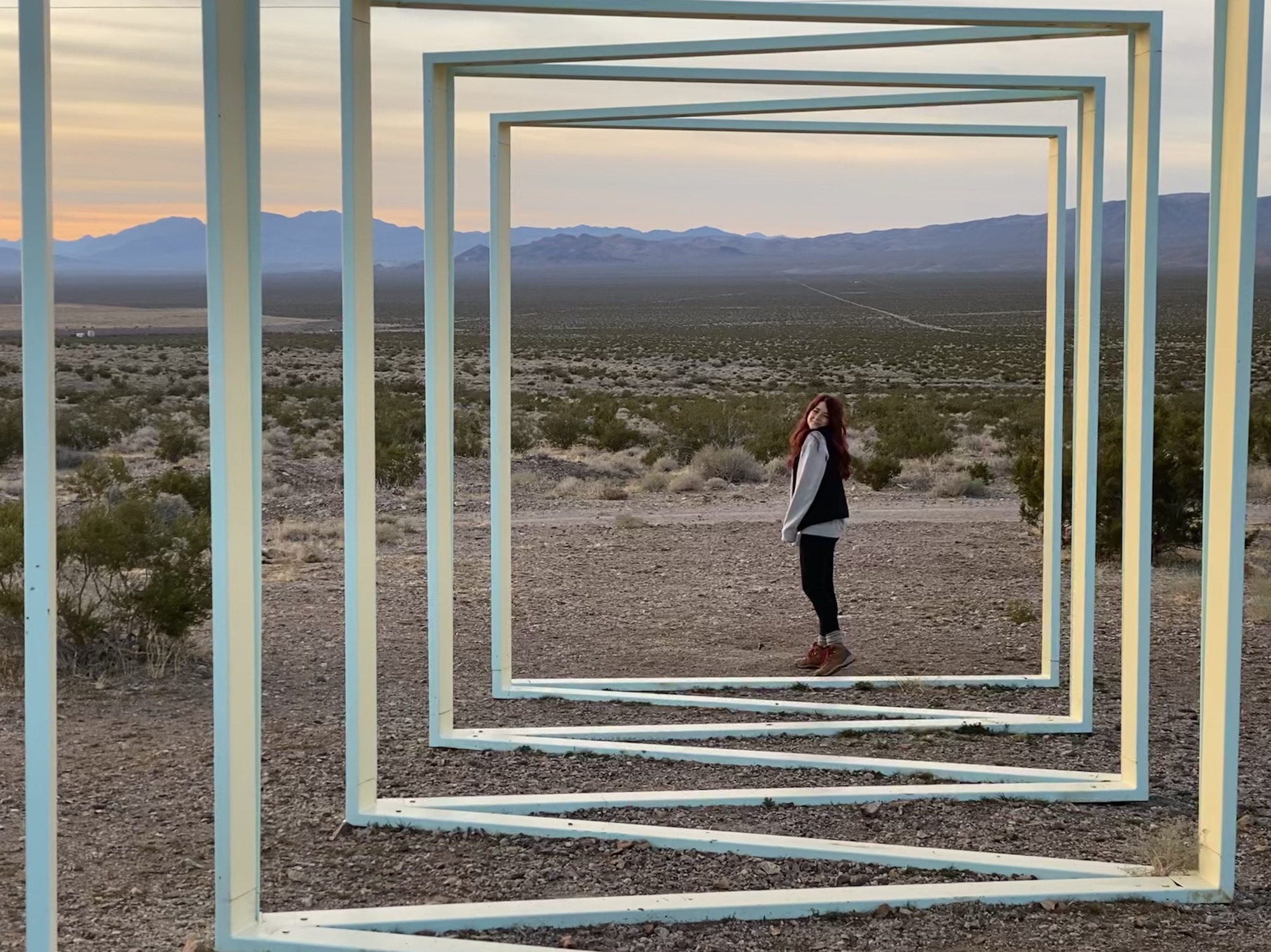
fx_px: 1908
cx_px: 636
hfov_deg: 36.8
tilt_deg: -6.3
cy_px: 476
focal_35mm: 52
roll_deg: +1.8
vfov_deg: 28.0
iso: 25
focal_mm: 6
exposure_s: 1/122
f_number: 2
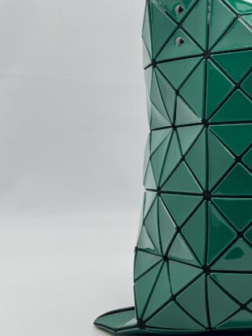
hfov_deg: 21.5
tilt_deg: -3.5
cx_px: 292
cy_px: 105
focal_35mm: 64
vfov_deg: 30.0
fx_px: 621
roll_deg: -0.2
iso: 32
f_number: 1.5
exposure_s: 1/111
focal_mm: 5.7
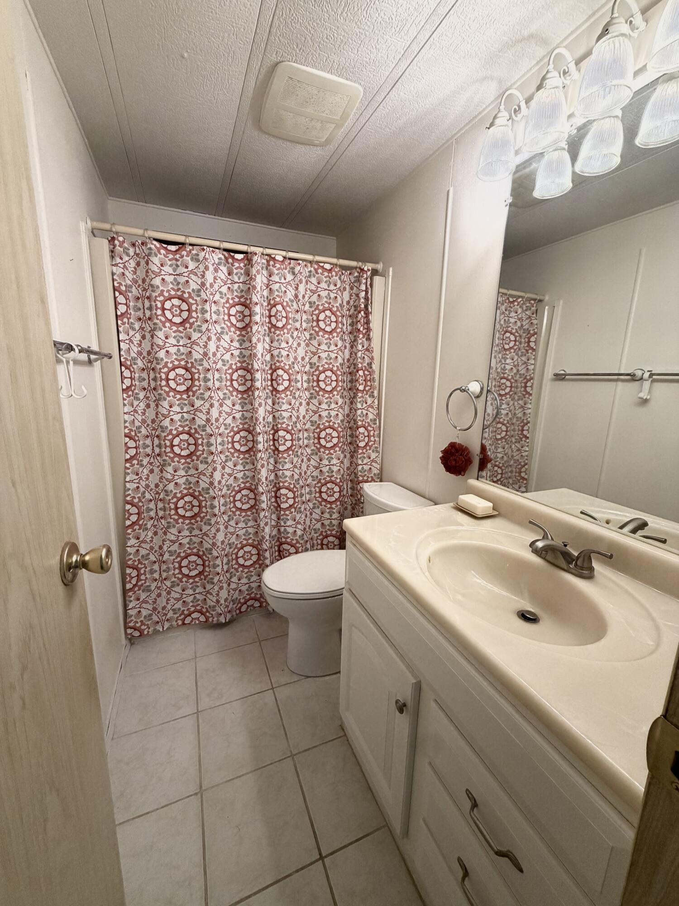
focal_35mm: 14
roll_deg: -1.9
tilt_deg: -11.9
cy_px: 453
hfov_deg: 85.7
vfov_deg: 102.1
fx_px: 366
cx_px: 340
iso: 200
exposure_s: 1/120
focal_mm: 2.22
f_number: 2.2
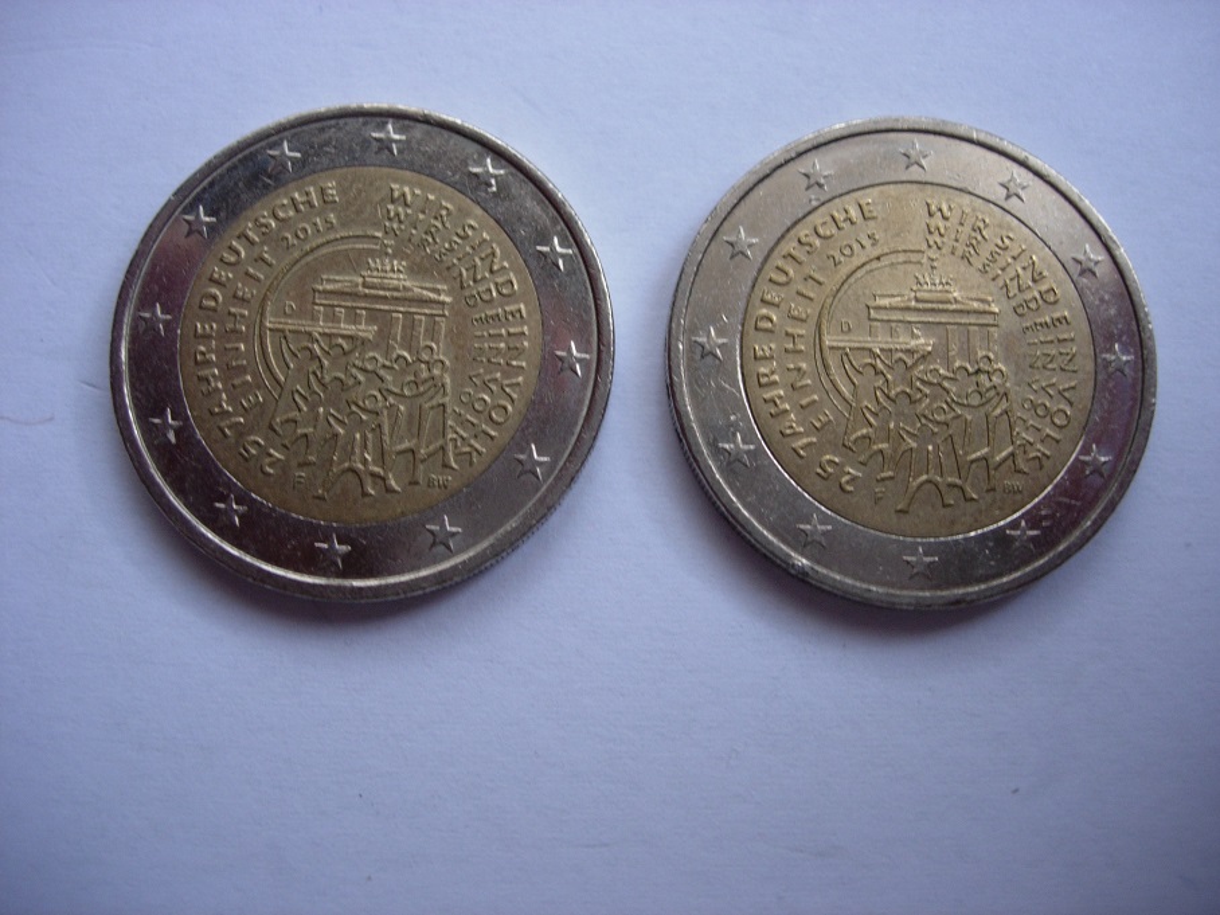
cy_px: 458
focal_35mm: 38
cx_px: 610
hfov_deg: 49.0
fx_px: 1339
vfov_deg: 37.7
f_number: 2.8
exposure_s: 1/46.5
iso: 64
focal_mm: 7.8
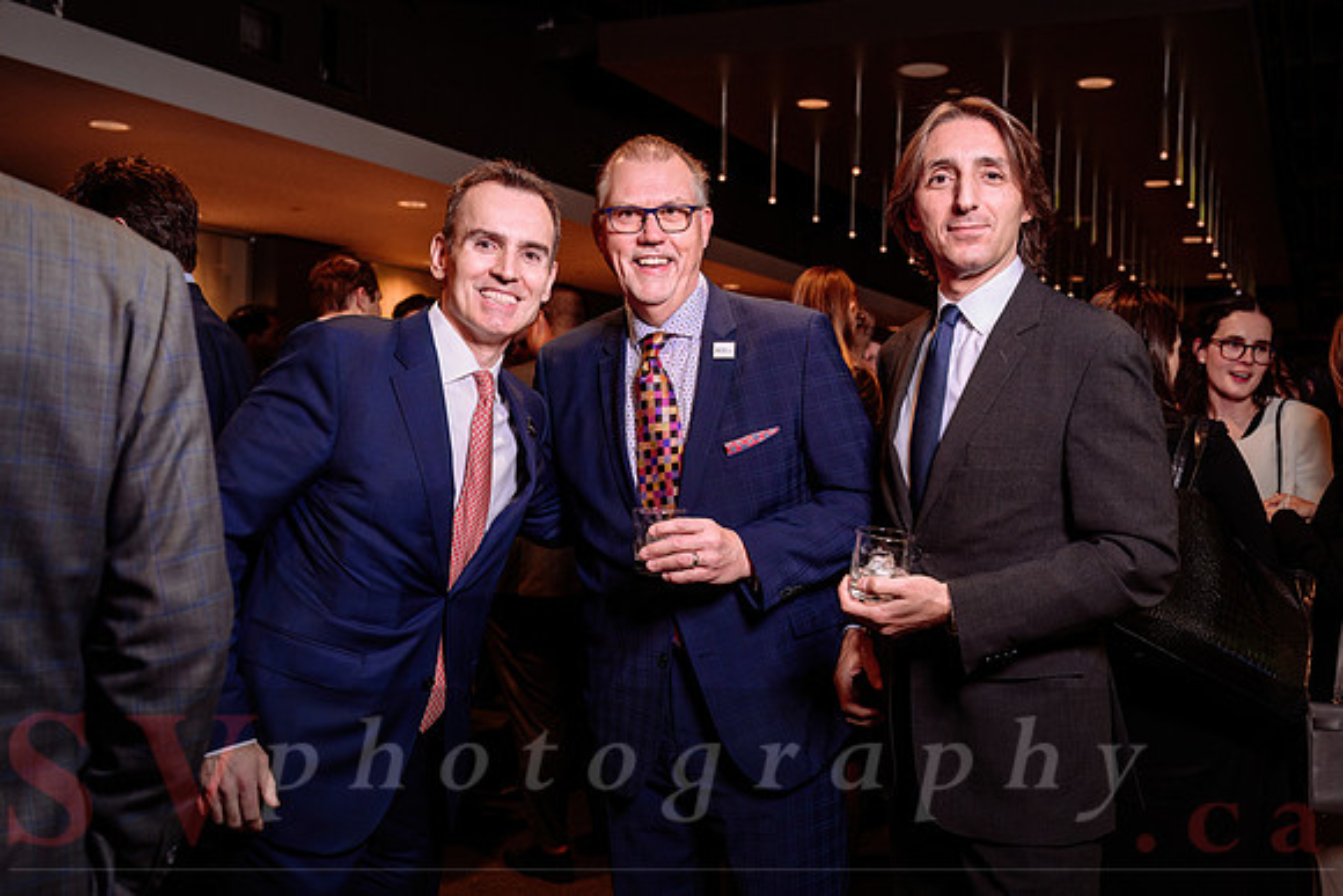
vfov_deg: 36.3
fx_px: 1368
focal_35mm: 37
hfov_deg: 52.3
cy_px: 427
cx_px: 704
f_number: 4
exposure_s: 1/50
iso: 1000
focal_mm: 35
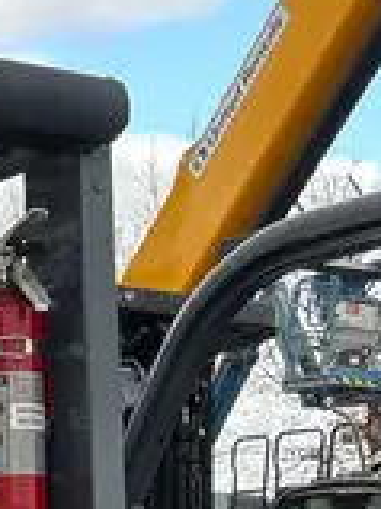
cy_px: 949
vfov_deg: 14.3
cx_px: -346
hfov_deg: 11.3
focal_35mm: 120
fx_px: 1763
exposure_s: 1/414
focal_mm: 5.7
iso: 50
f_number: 1.5
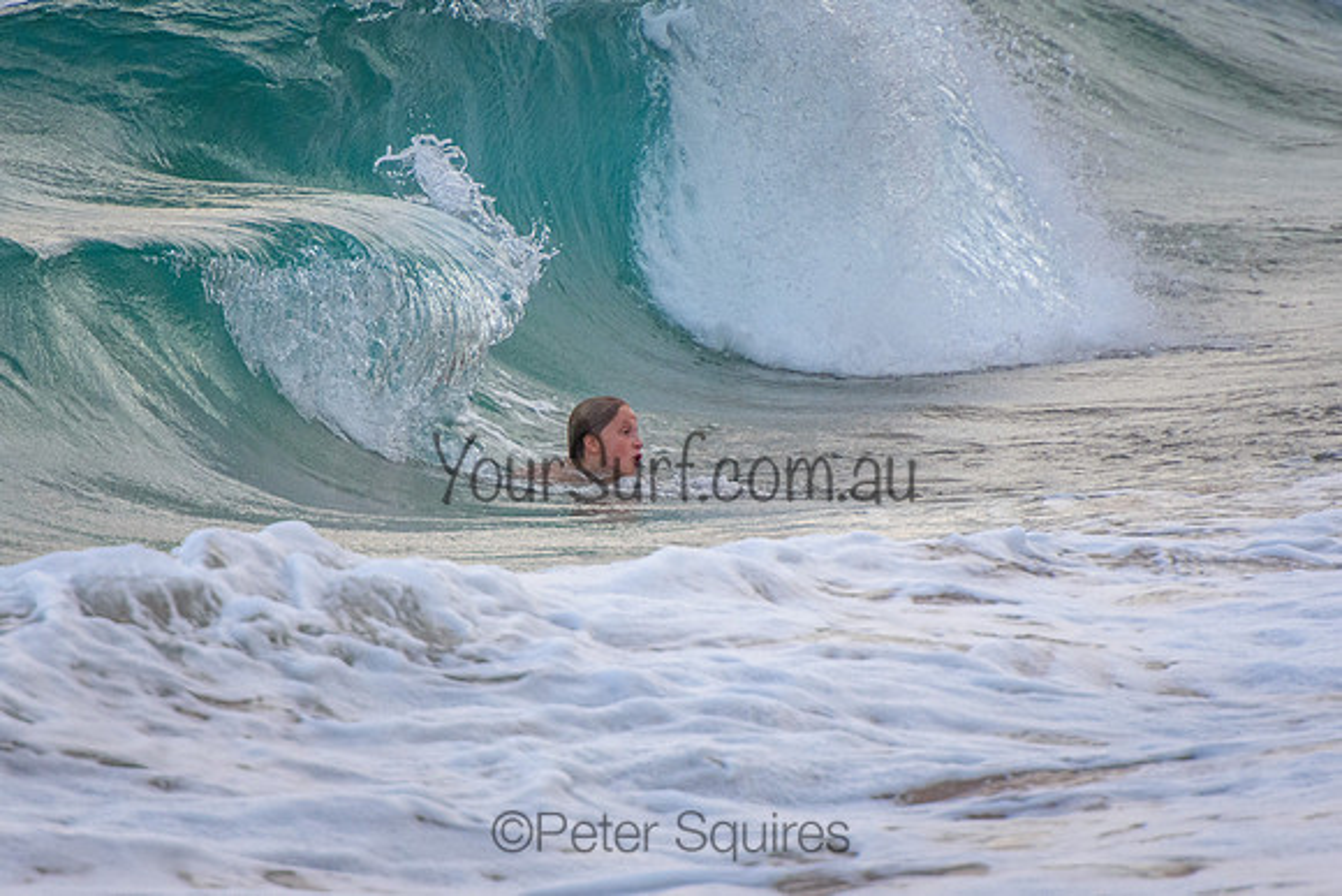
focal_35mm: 615
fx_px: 22922
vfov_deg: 2.2
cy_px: 448
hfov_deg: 3.4
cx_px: 671
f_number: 5.6
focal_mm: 400
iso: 1100
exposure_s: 1/1600
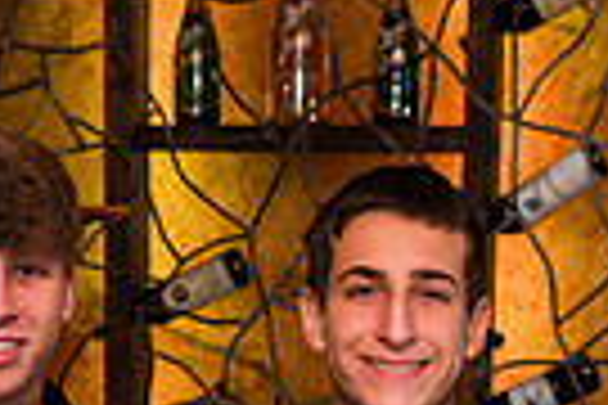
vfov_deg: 9.9
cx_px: 245
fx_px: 2246
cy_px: 663
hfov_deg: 15.4
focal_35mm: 133
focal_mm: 29
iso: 1250
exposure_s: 1/200
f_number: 4
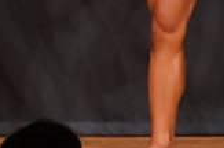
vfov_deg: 1.1
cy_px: -64
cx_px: -179
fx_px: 7551
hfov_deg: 1.7
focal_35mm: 1216
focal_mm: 170
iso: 8000
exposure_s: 1/400
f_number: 5.6
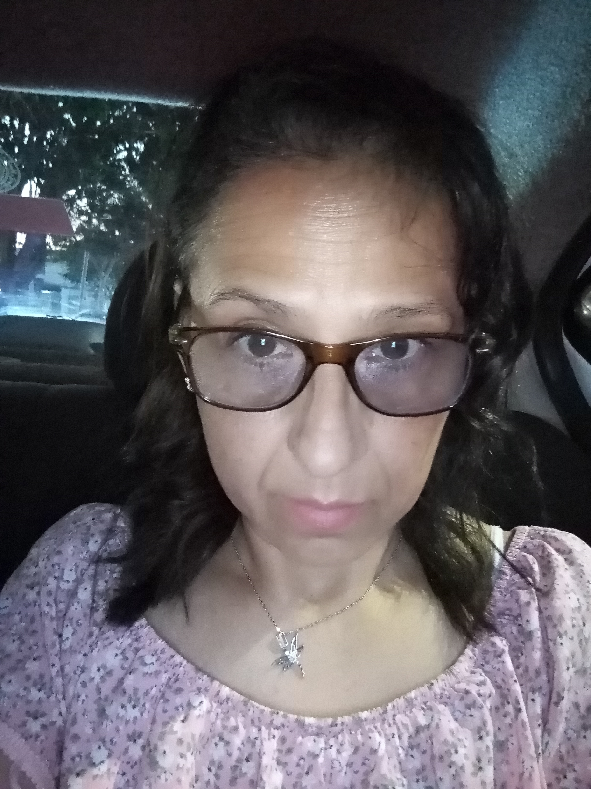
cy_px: 394
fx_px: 569
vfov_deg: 69.4
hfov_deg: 54.9
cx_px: 296
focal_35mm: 25
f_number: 2
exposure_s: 1/14.3
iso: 2413
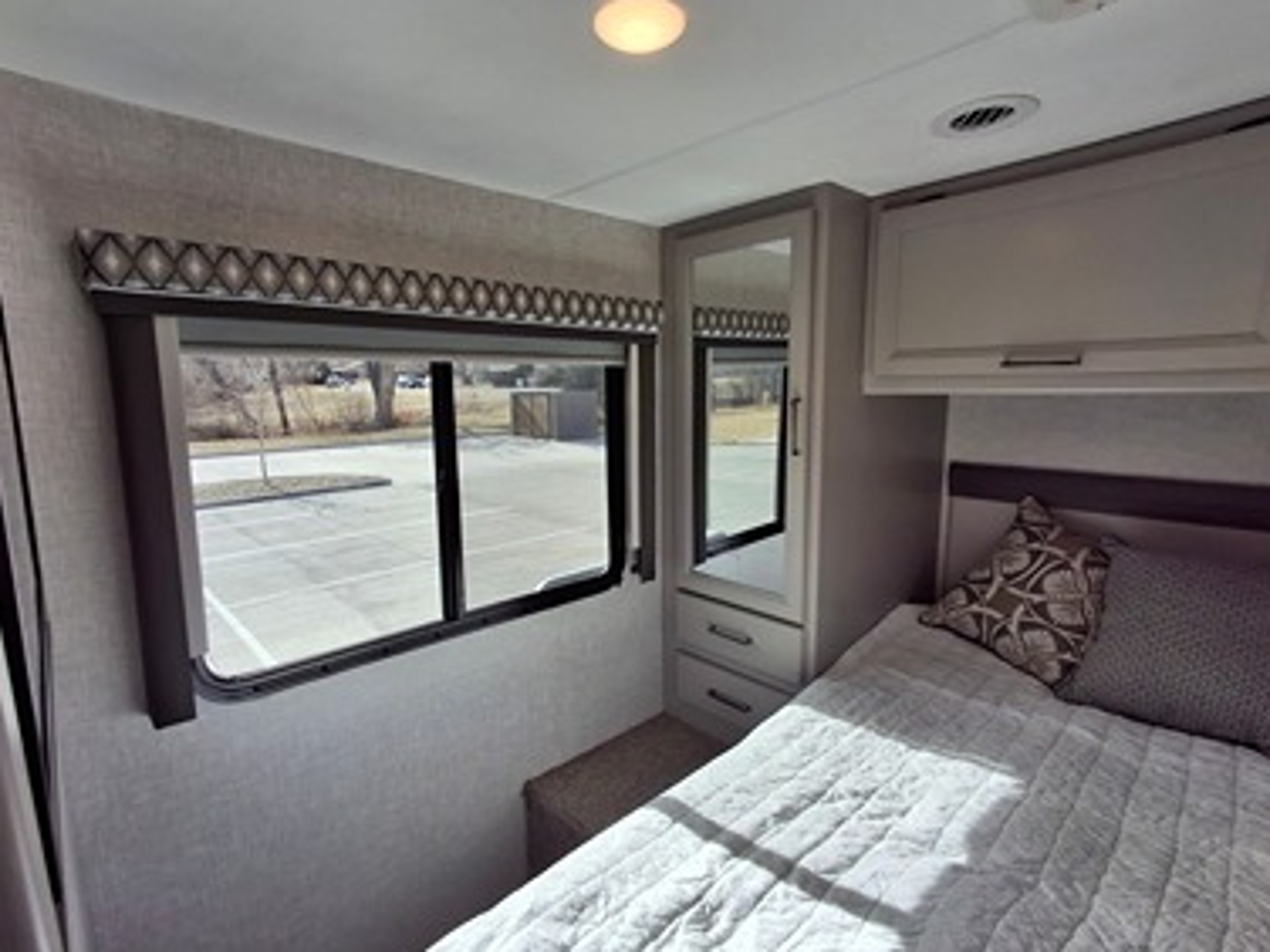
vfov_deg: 74.7
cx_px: 635
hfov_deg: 91.0
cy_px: 500
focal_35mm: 17
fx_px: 624
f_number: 2.2
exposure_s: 1/406
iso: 40
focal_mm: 1.64
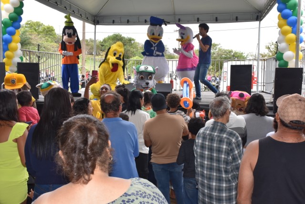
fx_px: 343
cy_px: 102
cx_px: 152
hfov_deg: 47.9
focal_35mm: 40
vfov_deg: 33.1
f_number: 10
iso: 500
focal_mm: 27
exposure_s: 1/250
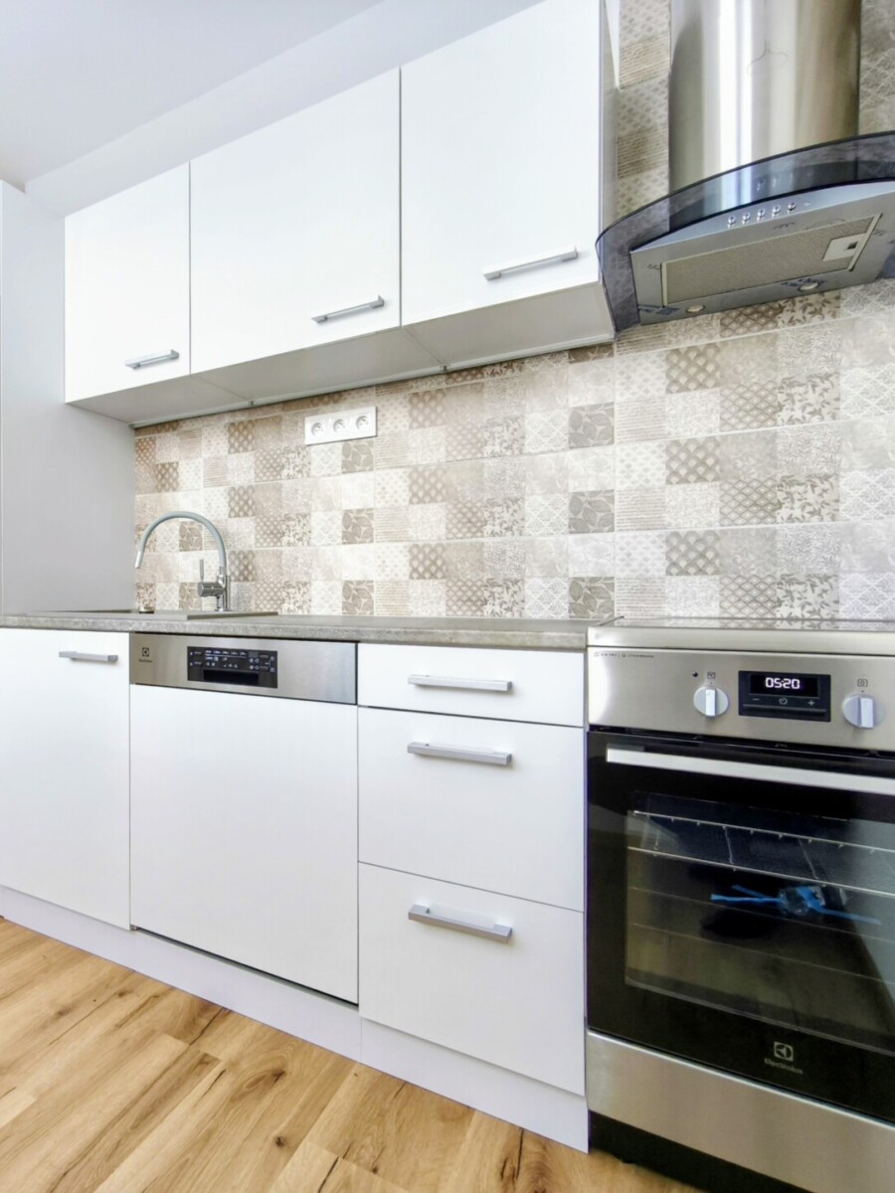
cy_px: 596
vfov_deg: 98.2
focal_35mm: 15
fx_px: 517
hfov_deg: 81.7
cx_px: 448
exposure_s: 1/50
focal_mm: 1.91
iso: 125
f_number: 2.2
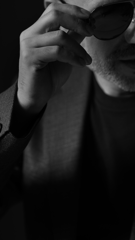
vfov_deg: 15.3
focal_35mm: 140
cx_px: 103
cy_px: 81
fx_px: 891
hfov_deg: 8.7
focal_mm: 110
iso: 200
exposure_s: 1/125
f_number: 3.6
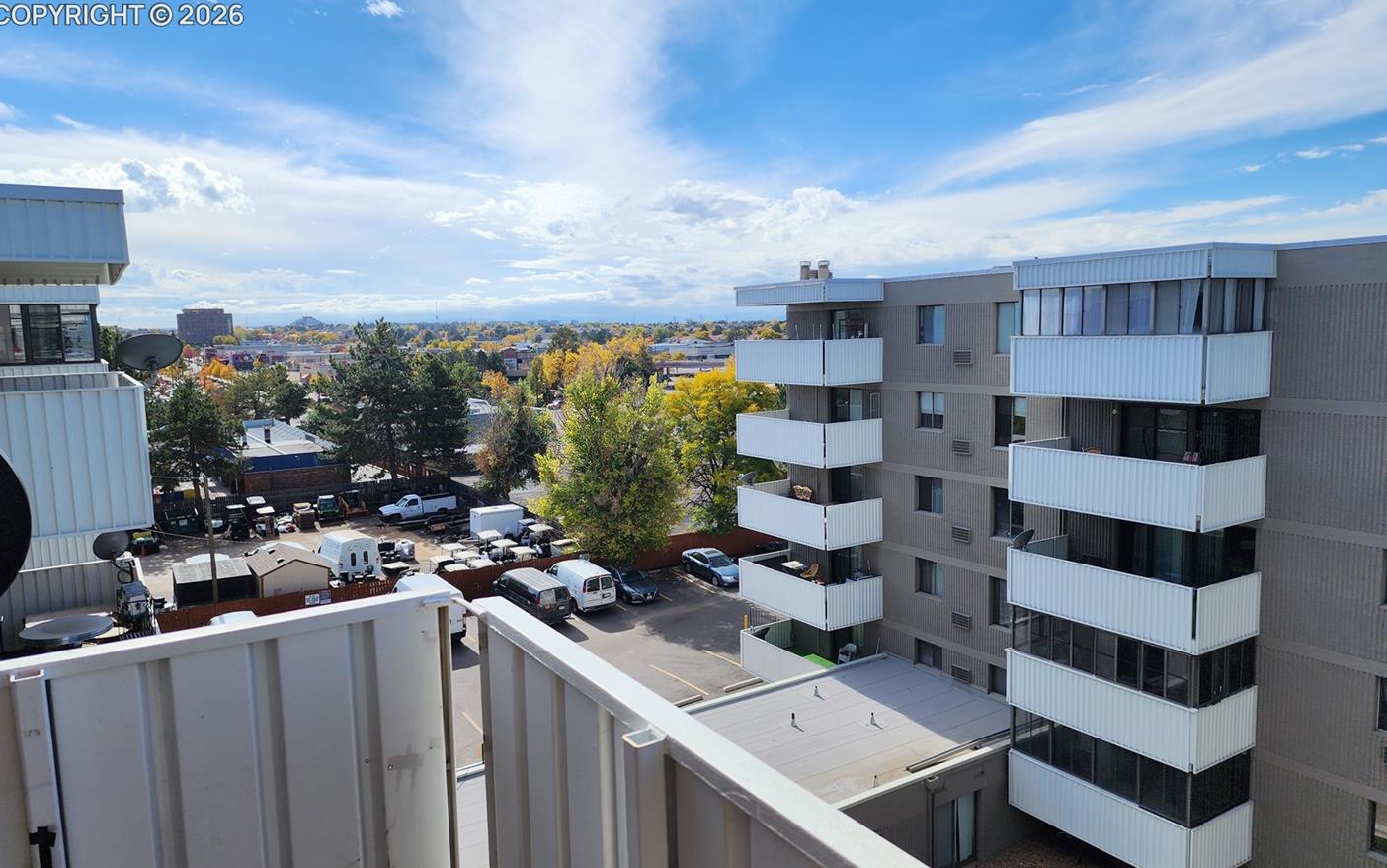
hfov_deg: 72.5
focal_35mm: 25
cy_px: 436
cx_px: 687
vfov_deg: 49.3
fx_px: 945
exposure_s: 1/1714
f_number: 1.8
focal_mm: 6.4
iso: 12
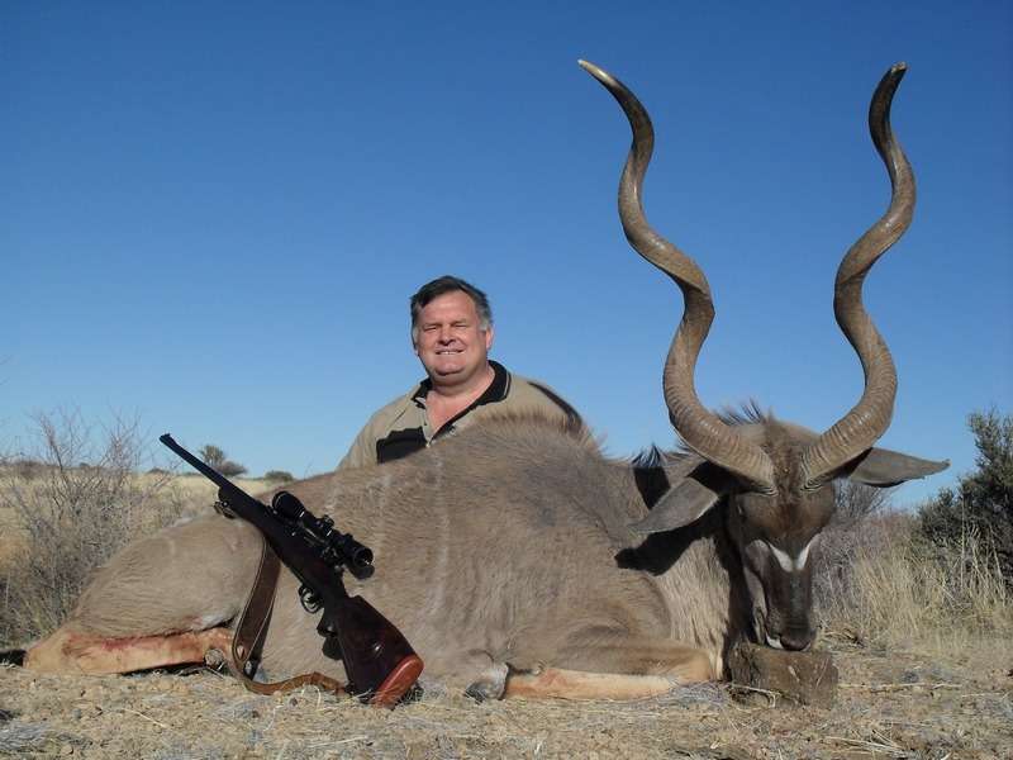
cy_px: 380
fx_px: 1434
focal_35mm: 49
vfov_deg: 29.7
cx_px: 506
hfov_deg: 38.9
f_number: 9.1
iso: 80
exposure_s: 1/250
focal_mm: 8.1
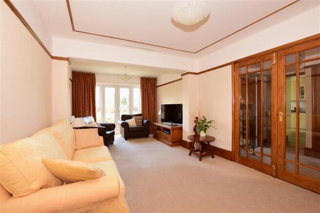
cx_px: 160
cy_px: 106
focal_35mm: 15
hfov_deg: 100.4
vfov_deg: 77.3
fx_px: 133
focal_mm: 10
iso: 400
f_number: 5.6
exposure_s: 1/20
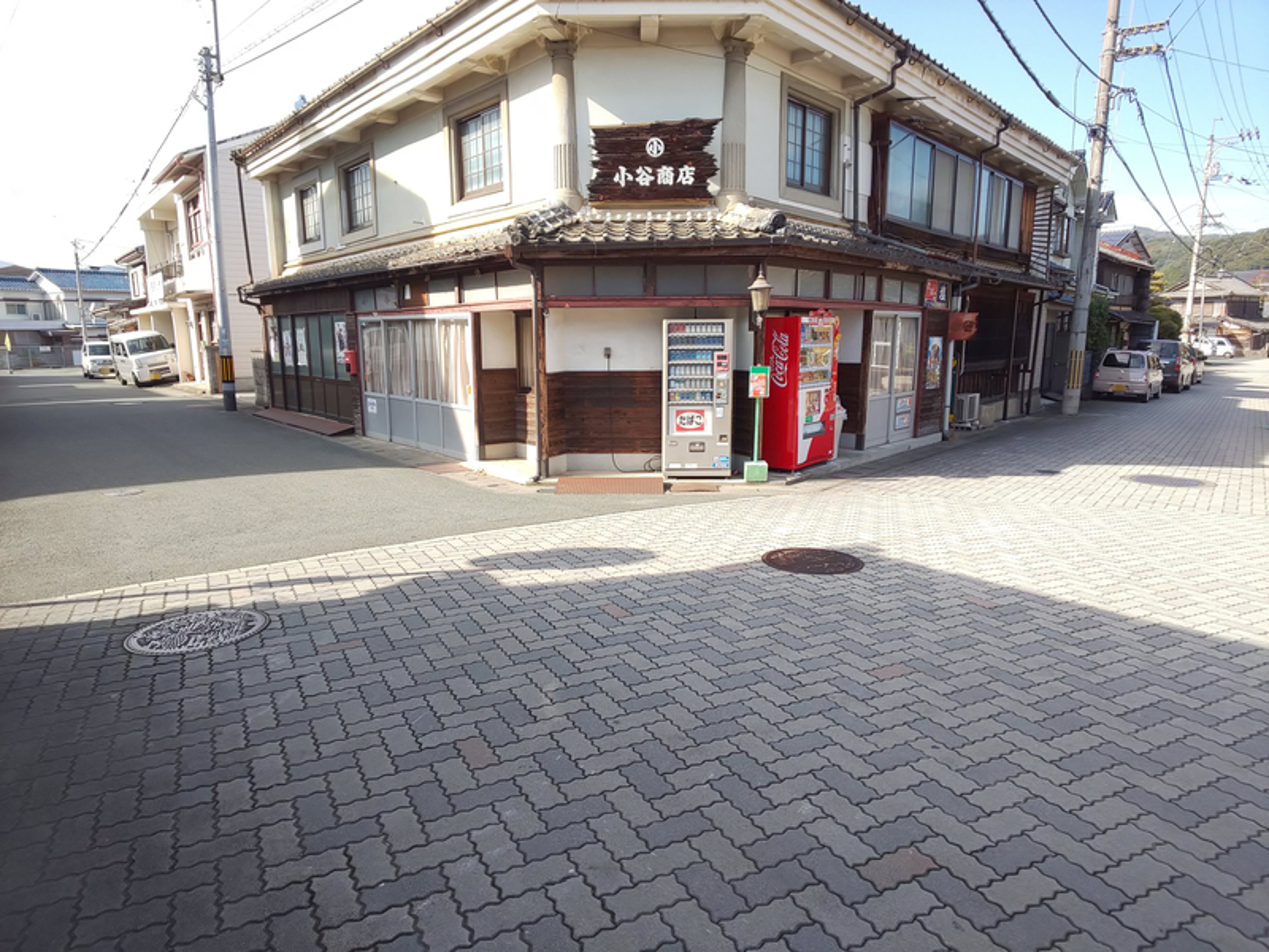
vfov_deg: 66.0
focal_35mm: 20
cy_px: 476
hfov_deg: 81.7
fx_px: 733
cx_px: 634
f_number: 1.94
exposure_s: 1/288
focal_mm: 3.45
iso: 28
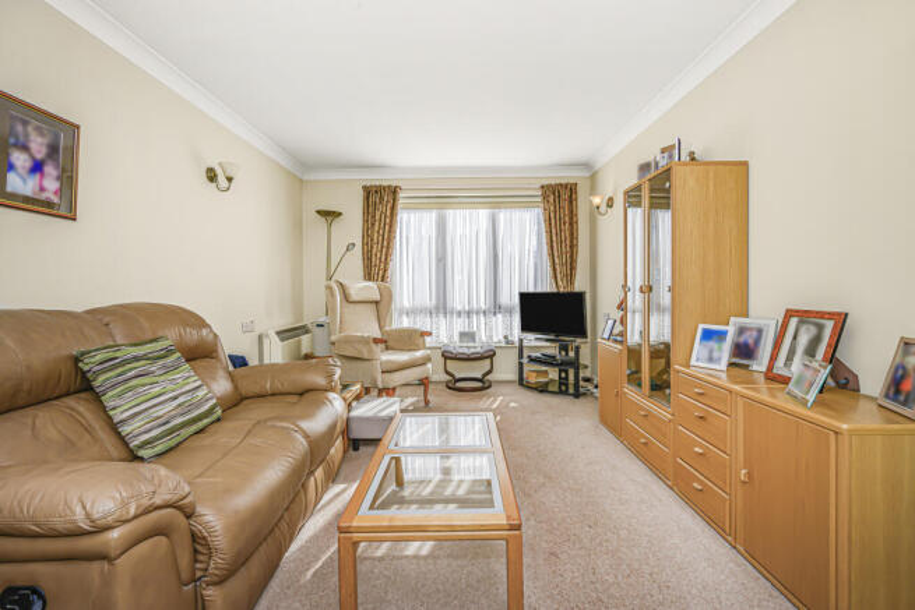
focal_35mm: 16
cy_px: 305
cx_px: 458
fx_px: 394
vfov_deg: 75.5
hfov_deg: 98.5
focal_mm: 15.5
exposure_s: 1/160
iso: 100
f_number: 8
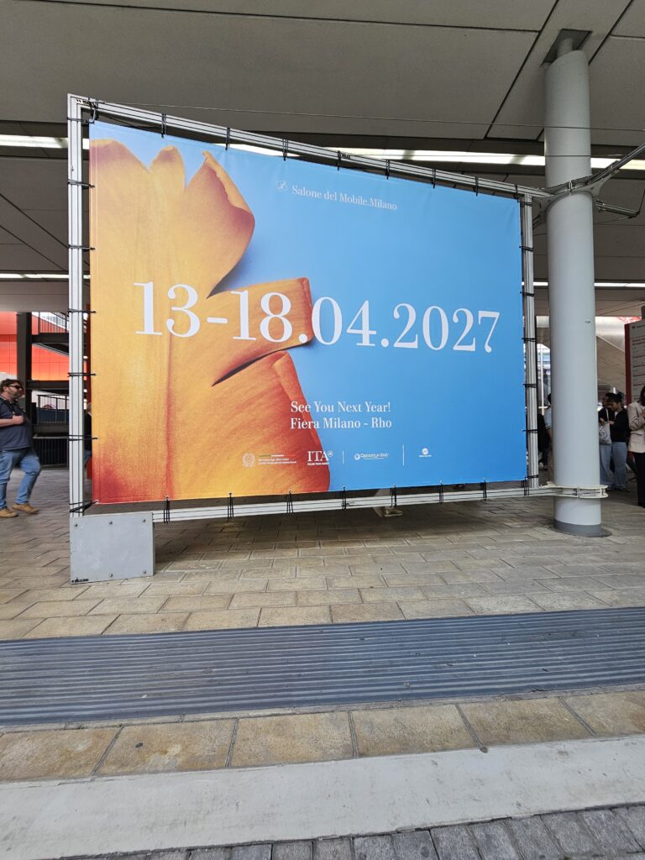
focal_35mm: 13
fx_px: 323
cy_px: 430
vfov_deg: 106.2
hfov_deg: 89.9
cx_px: 322
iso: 50
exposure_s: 1/117
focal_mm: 2.2
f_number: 2.2
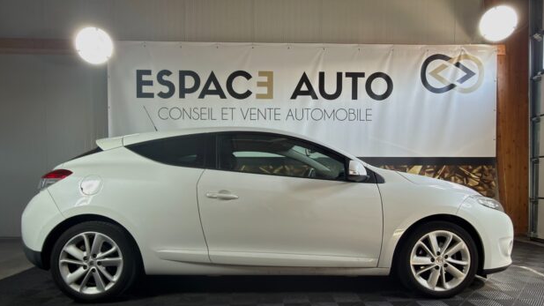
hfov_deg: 78.7
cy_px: 190
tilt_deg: -1.2
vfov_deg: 49.1
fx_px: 332
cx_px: 272
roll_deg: +0.3
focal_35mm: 23
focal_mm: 2.22
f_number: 2.2
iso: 50
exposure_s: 1/25
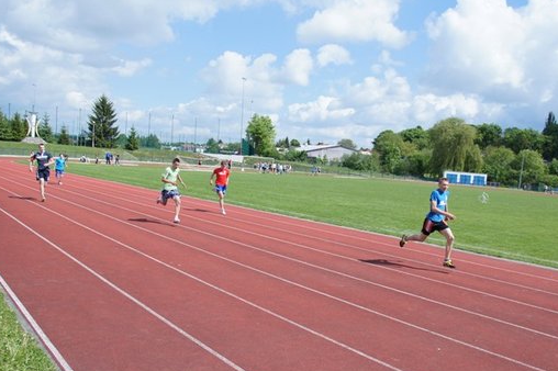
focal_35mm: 33
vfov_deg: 40.0
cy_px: 235
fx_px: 506
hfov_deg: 57.6
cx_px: 312
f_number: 4.5
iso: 100
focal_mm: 17
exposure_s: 1/800
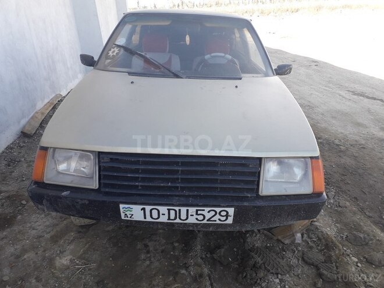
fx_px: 300
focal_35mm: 27
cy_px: 144
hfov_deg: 65.3
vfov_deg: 51.4
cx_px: 192
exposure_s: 1/324
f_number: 1.9
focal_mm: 3.6
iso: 40
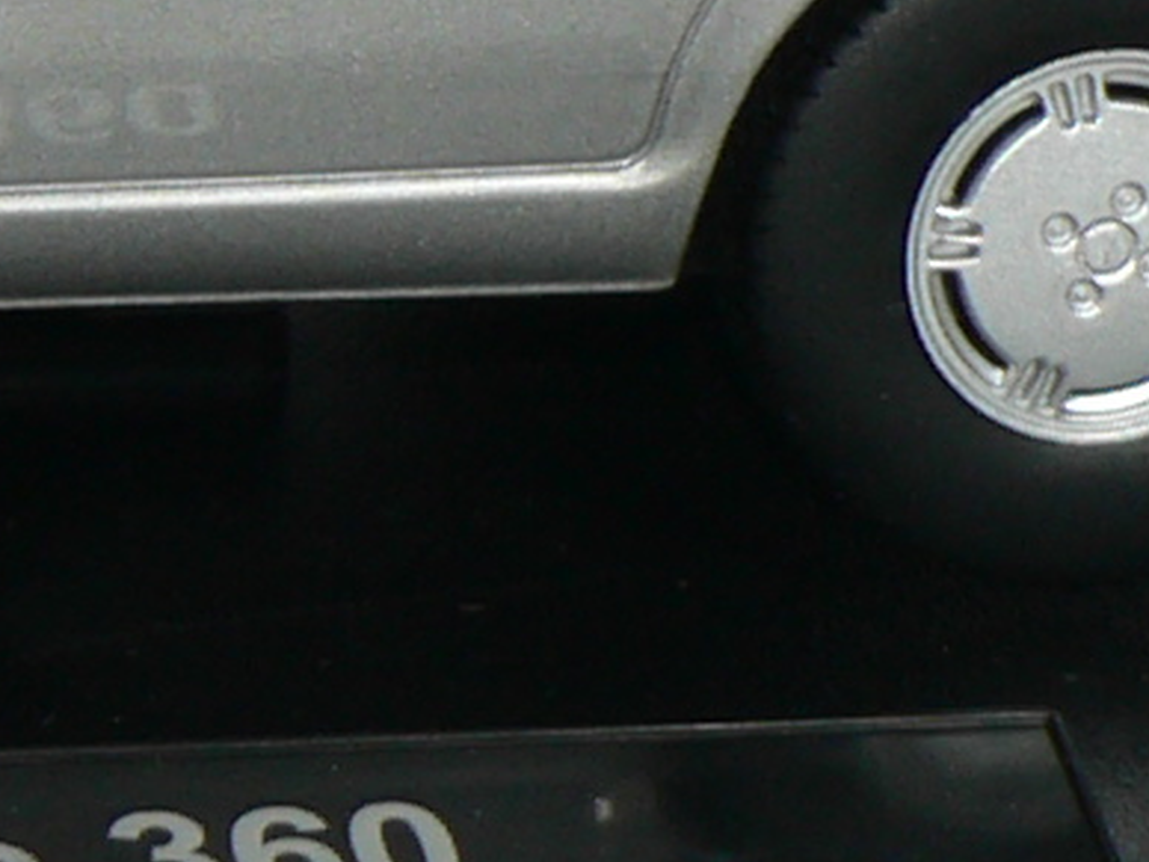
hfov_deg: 5.5
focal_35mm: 356
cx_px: -426
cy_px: -267
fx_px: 11817
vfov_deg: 4.2
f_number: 2.8
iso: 80
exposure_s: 1/60
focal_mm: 8.9
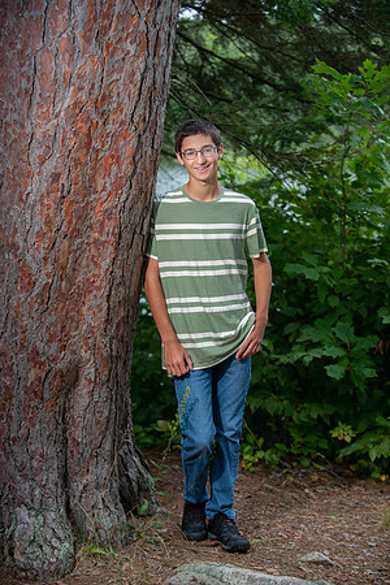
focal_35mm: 70
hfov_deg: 19.5
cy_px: 292
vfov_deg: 28.8
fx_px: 1137
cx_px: 195
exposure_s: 1/125
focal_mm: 70
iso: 100
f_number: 3.5
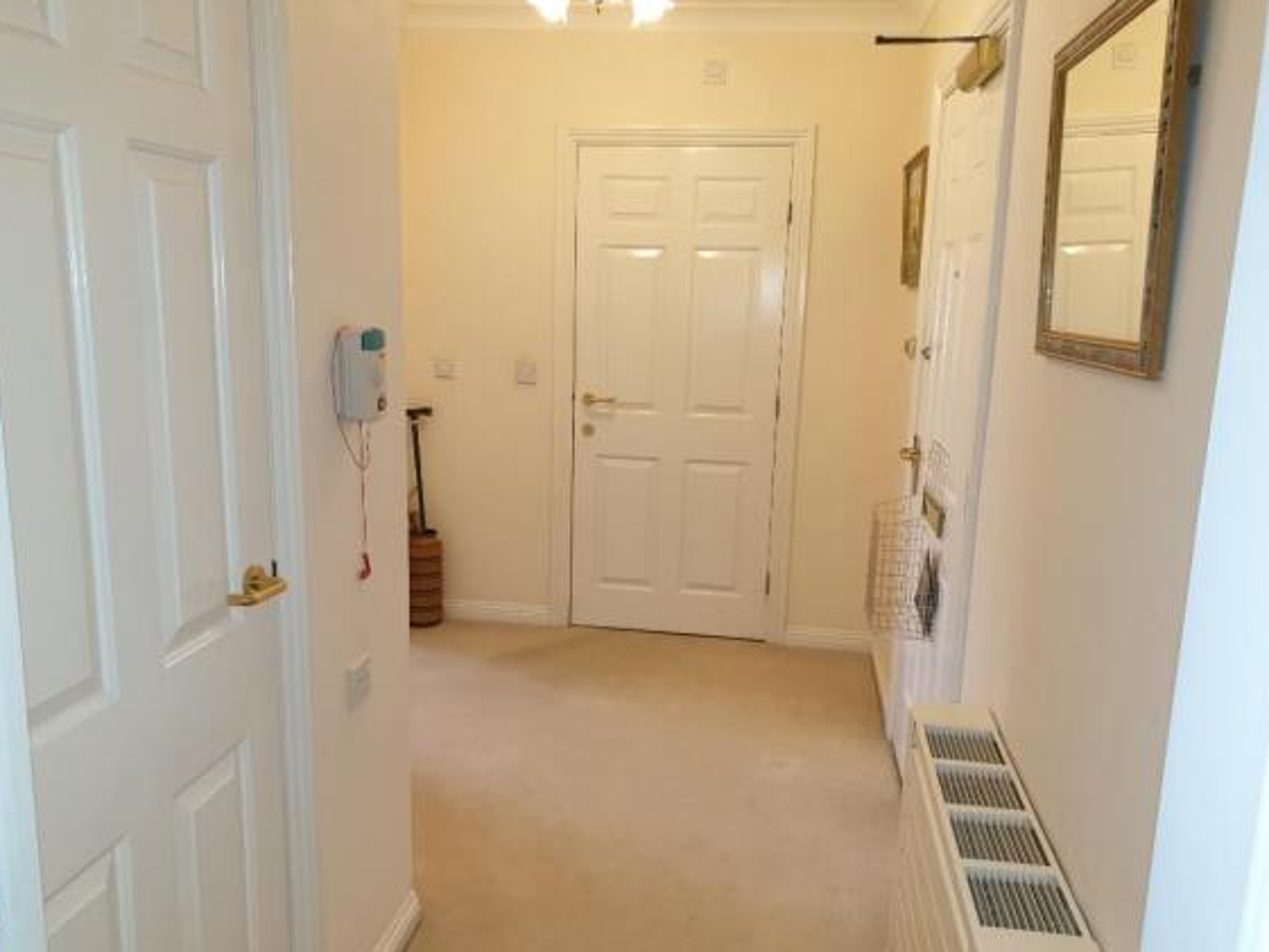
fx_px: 990
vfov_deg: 51.4
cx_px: 634
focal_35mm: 27
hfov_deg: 65.3
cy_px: 474
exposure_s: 1/25
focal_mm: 4.3
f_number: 2.4
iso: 80
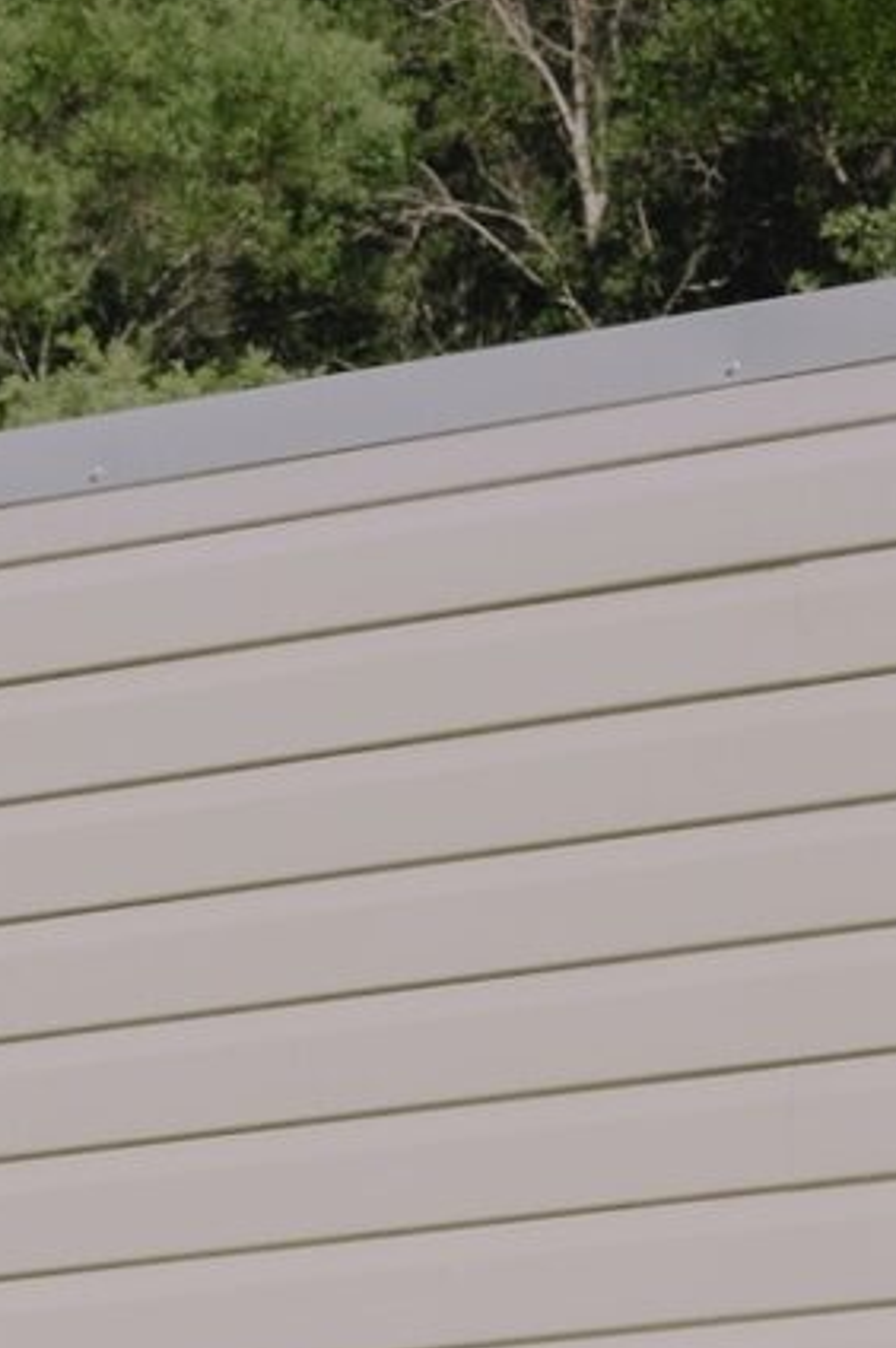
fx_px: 9871
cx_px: -1493
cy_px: 2696
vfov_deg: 7.5
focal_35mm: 264
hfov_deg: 5.0
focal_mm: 52.7
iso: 100
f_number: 8
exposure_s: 1/160
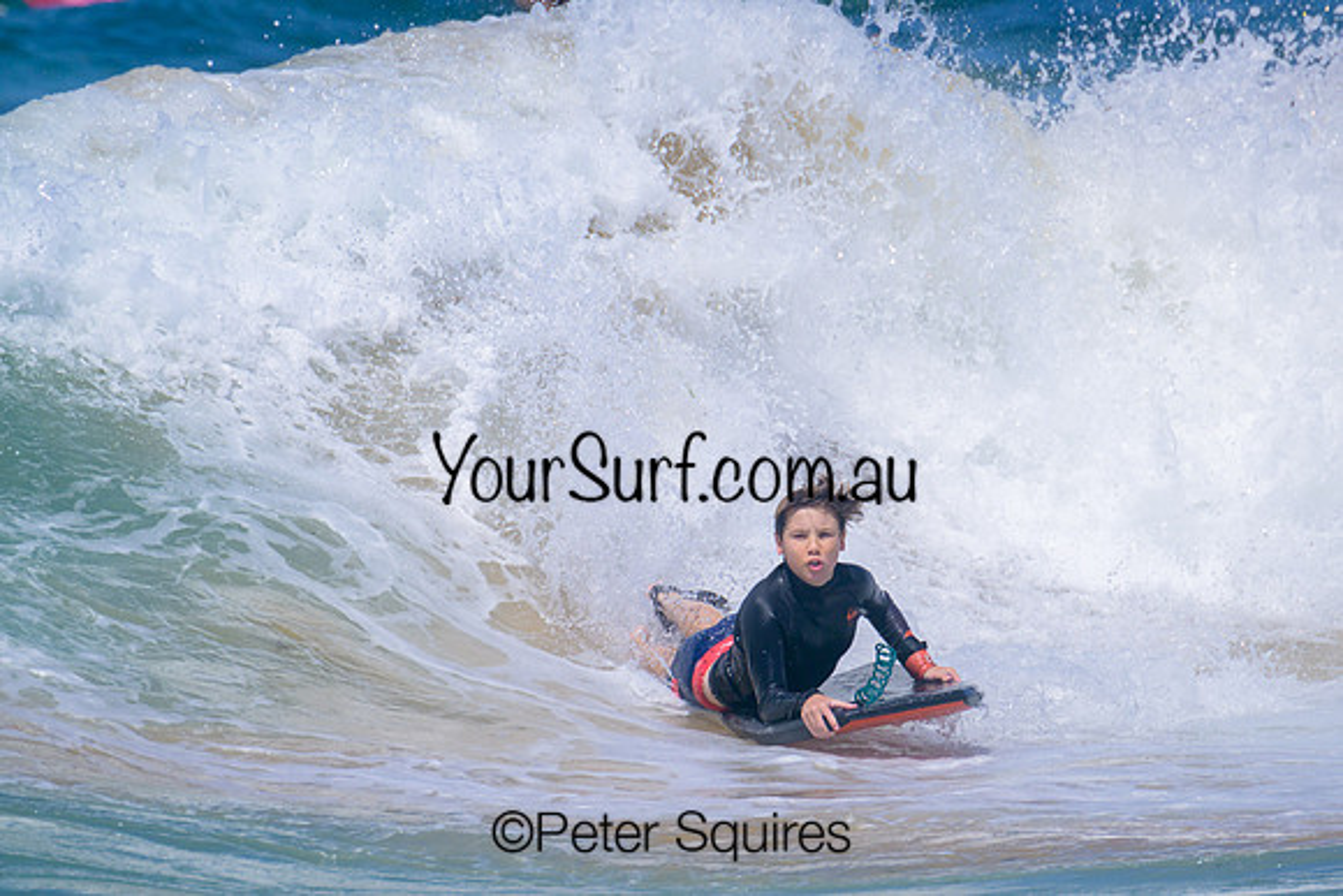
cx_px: 726
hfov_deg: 2.4
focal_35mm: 865
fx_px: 32266
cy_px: 484
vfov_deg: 1.6
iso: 450
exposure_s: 1/2000
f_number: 11
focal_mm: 800
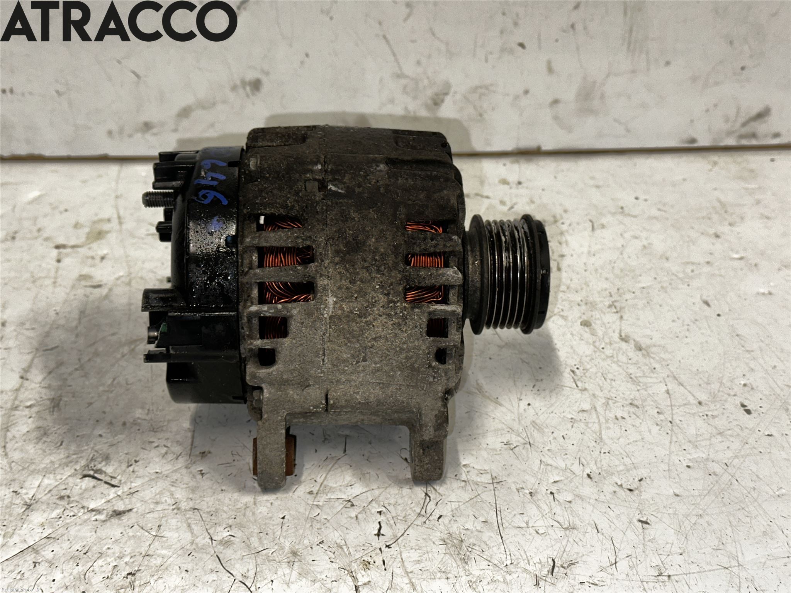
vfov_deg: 30.3
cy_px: 296
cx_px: 396
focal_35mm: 48
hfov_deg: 39.7
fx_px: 1097
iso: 50
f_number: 1.78
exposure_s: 1/27
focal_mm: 6.86
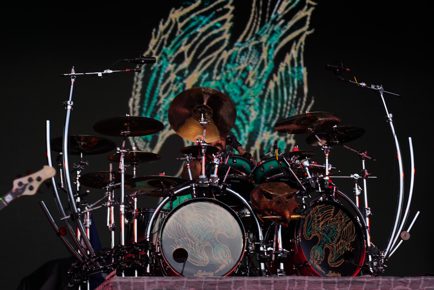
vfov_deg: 13.0
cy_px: 145
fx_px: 1266
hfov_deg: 19.5
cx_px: 217
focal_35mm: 105
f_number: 4
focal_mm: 105
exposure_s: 1/125
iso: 100
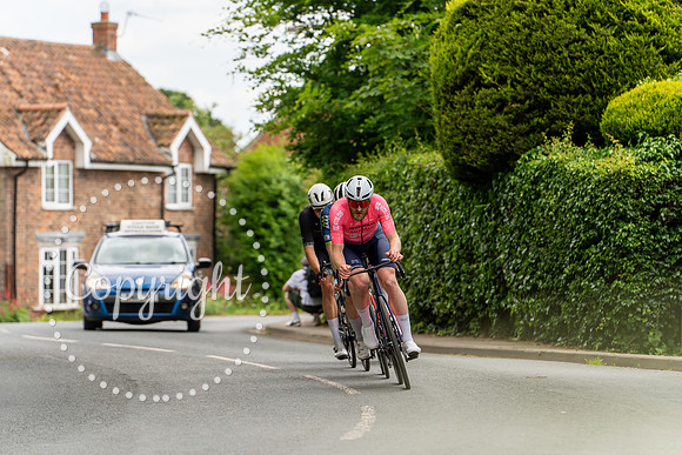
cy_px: 228
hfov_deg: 12.3
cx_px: 341
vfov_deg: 8.2
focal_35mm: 167
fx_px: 3164
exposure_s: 1/640
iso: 100
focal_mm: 167
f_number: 4
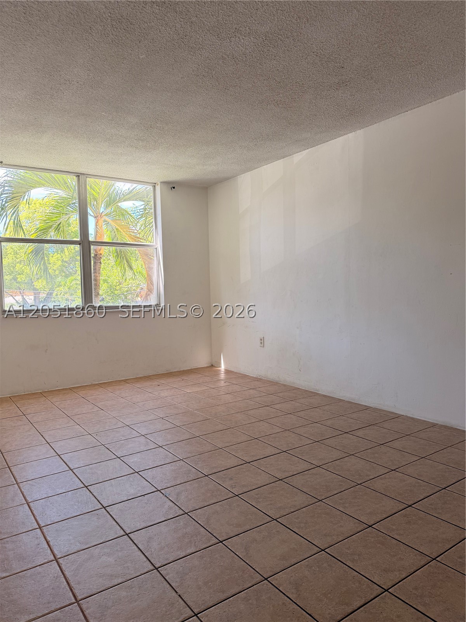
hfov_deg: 56.8
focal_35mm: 24
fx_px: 431
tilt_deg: -2.6
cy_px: 311
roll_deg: +1.2
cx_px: 233
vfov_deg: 71.6
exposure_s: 1/171
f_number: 1.78
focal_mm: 6.76
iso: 80
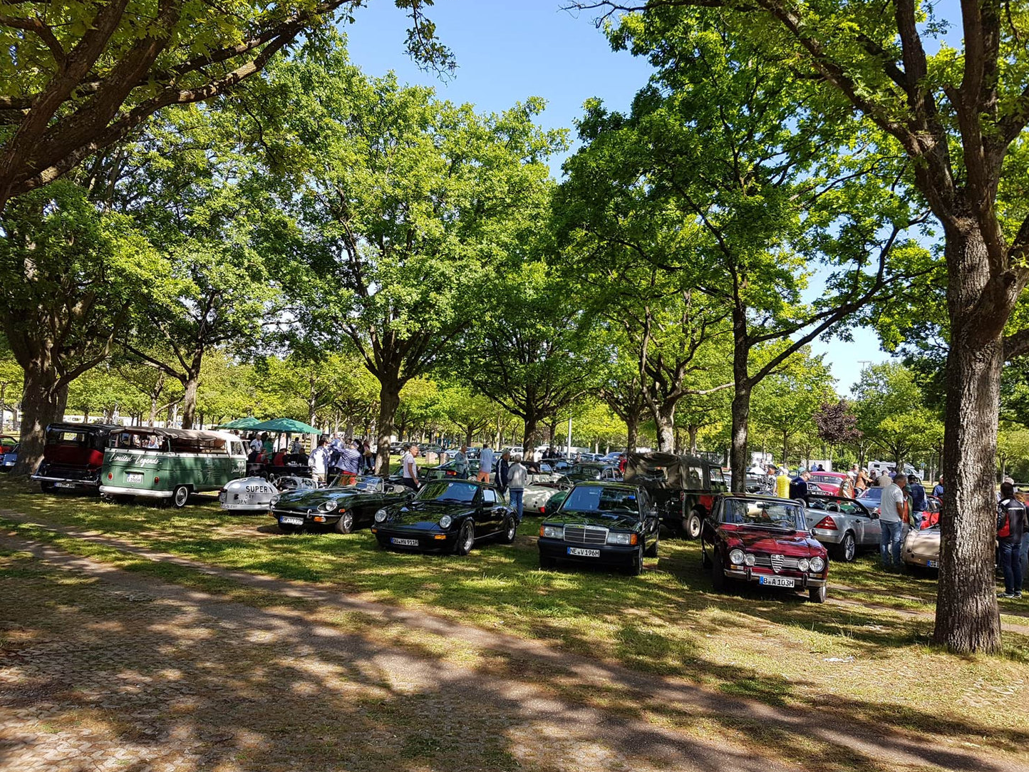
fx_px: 803
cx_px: 532
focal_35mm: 27
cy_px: 379
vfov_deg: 51.4
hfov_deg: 65.3
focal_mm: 4.2
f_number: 1.7
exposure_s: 1/634
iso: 40
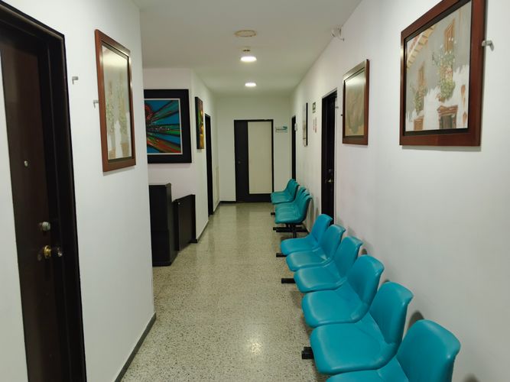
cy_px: 191
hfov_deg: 65.3
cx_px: 255
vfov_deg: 51.3
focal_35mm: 27
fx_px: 398
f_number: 1.6
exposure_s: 1/30
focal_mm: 4.09
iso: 529
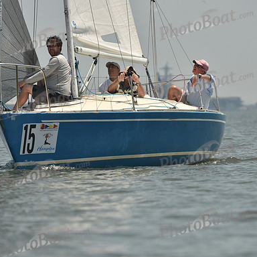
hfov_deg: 3.4
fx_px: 4309
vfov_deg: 3.4
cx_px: 125
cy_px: 129
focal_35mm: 513
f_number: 7.1
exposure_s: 1/1600
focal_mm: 400
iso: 320
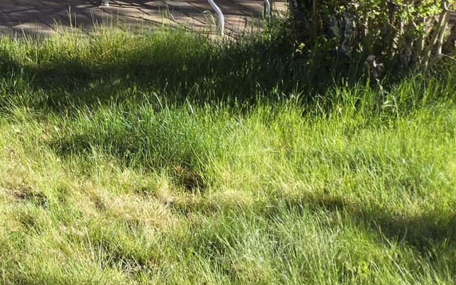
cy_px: -268
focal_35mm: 91
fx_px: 1131
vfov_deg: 12.7
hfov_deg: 19.4
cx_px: -263
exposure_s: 1/533
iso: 25
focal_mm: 5.4
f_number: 1.8
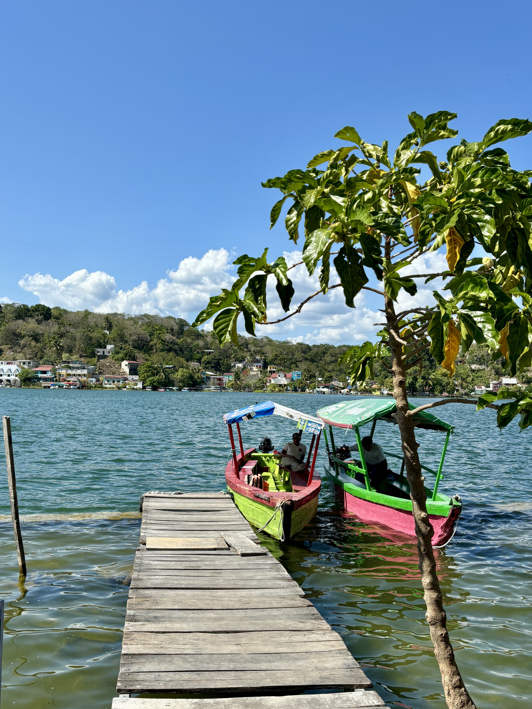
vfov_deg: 67.3
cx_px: 266
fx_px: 533
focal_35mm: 26
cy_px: 354
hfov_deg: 53.1
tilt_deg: -1.1
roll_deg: -1.7
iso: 50
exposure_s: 1/3205
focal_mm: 5.96
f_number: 1.6
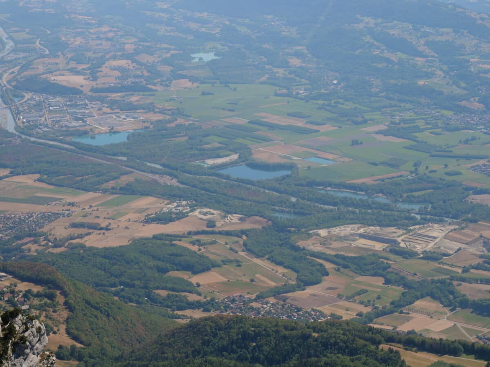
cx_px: 245
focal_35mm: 80
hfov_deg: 24.4
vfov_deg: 18.4
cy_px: 184
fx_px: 1132
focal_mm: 40
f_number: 6.3
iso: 200
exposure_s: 1/800
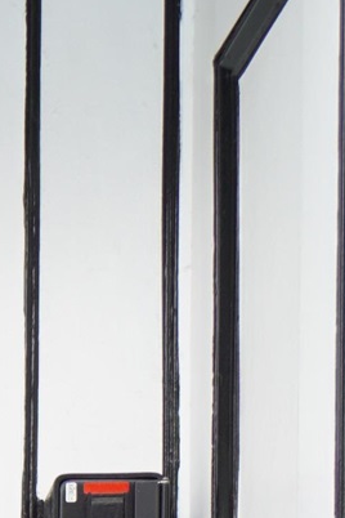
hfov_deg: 11.1
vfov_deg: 15.0
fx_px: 1608
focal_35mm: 112
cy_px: 1028
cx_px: -360
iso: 100
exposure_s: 1/125
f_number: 4
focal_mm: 13
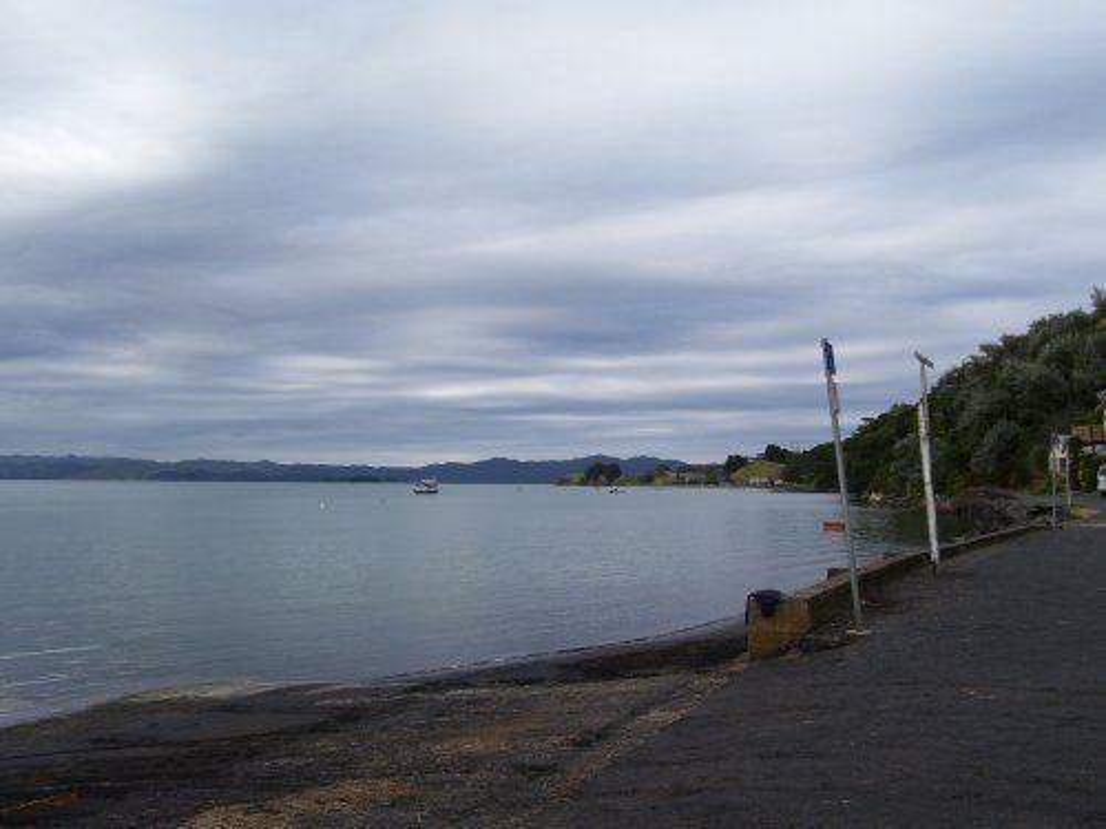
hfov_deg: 54.0
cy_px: 414
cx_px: 553
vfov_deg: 41.8
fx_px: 1086
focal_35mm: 34
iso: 80
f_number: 4.8
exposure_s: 1/250
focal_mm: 5.6
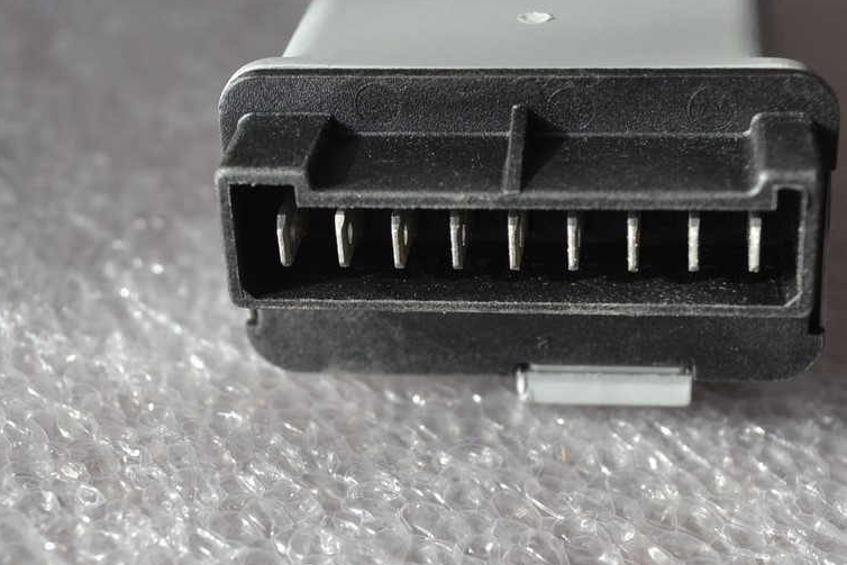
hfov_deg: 26.0
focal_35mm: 78
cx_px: 457
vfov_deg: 17.5
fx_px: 1833
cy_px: 357
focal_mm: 29
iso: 400
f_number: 4.8
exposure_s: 1/100
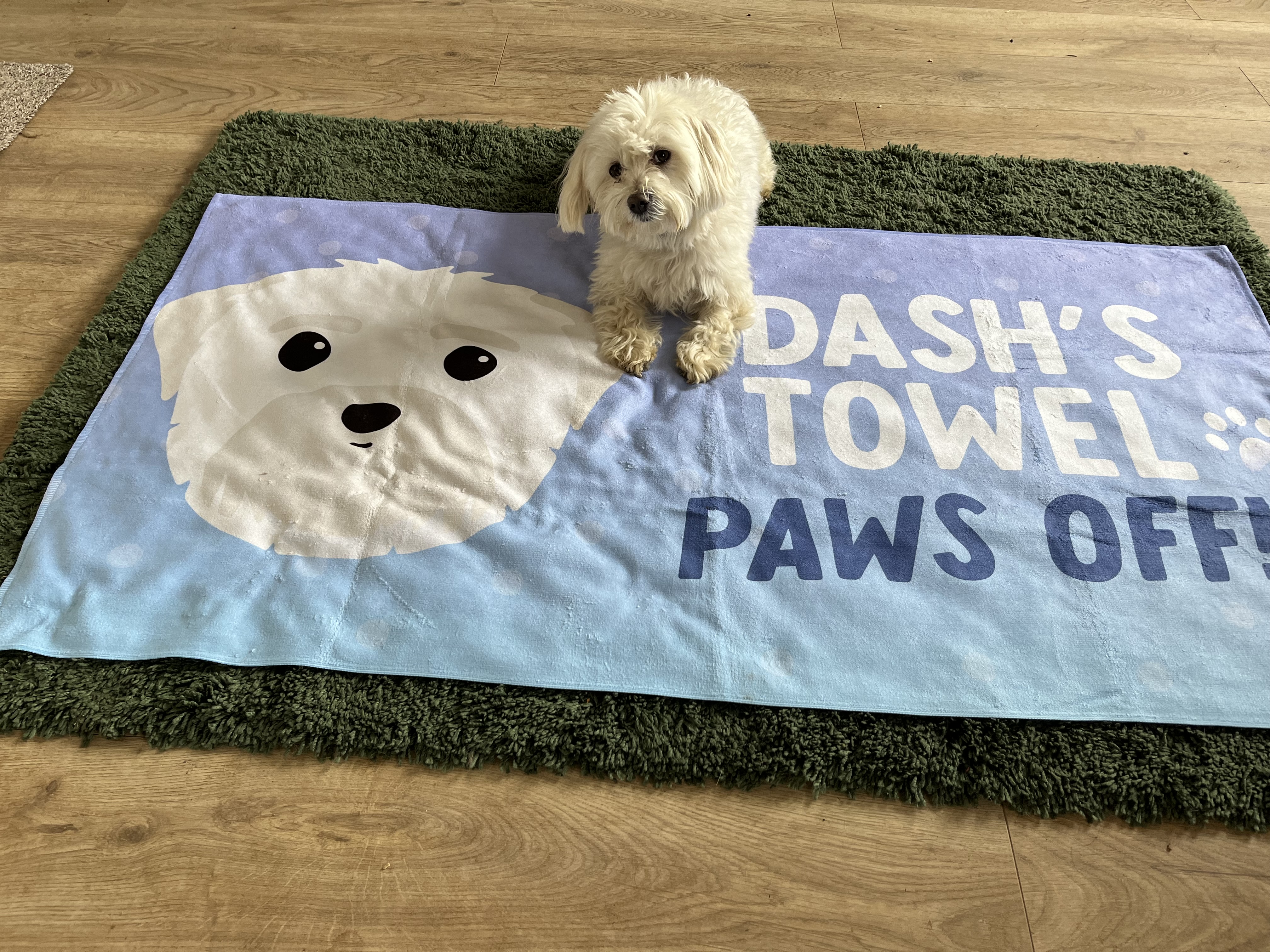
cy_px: 476
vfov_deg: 53.1
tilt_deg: -48.3
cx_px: 635
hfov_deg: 67.3
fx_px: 954
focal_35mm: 26
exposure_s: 1/122
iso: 100
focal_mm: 5.1
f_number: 1.6
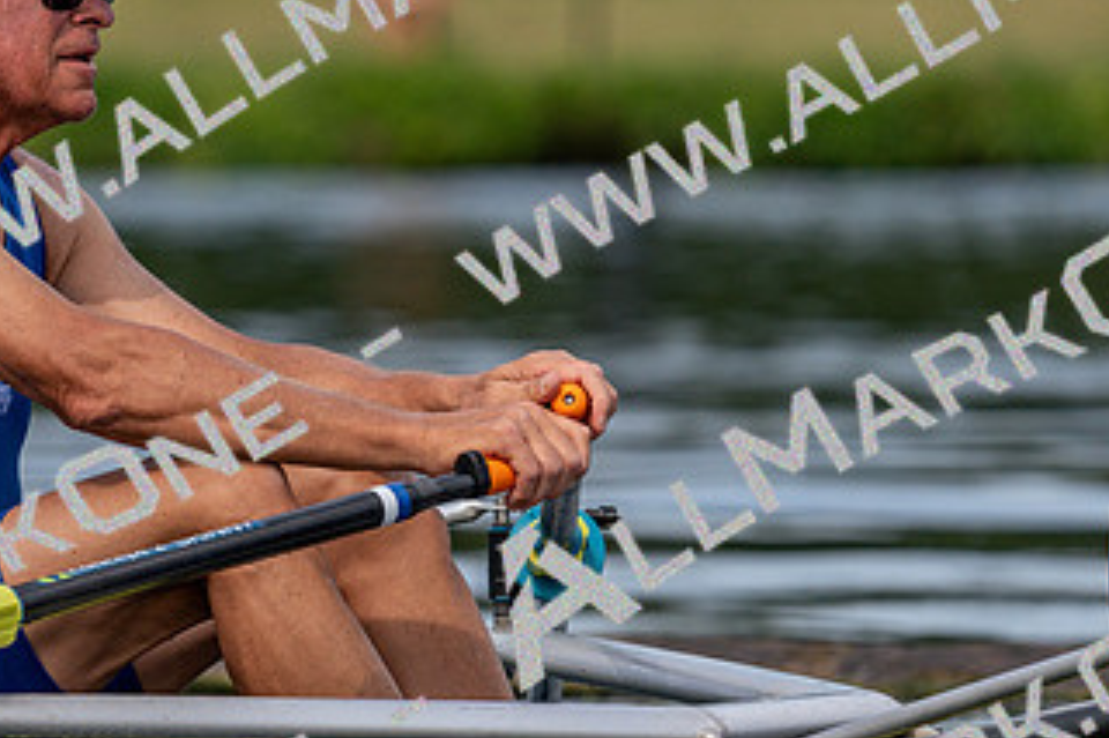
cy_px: 362
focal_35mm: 726
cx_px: 204
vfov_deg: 1.9
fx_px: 22352
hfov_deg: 2.8
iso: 320
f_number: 6.3
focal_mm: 400
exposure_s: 1/1600
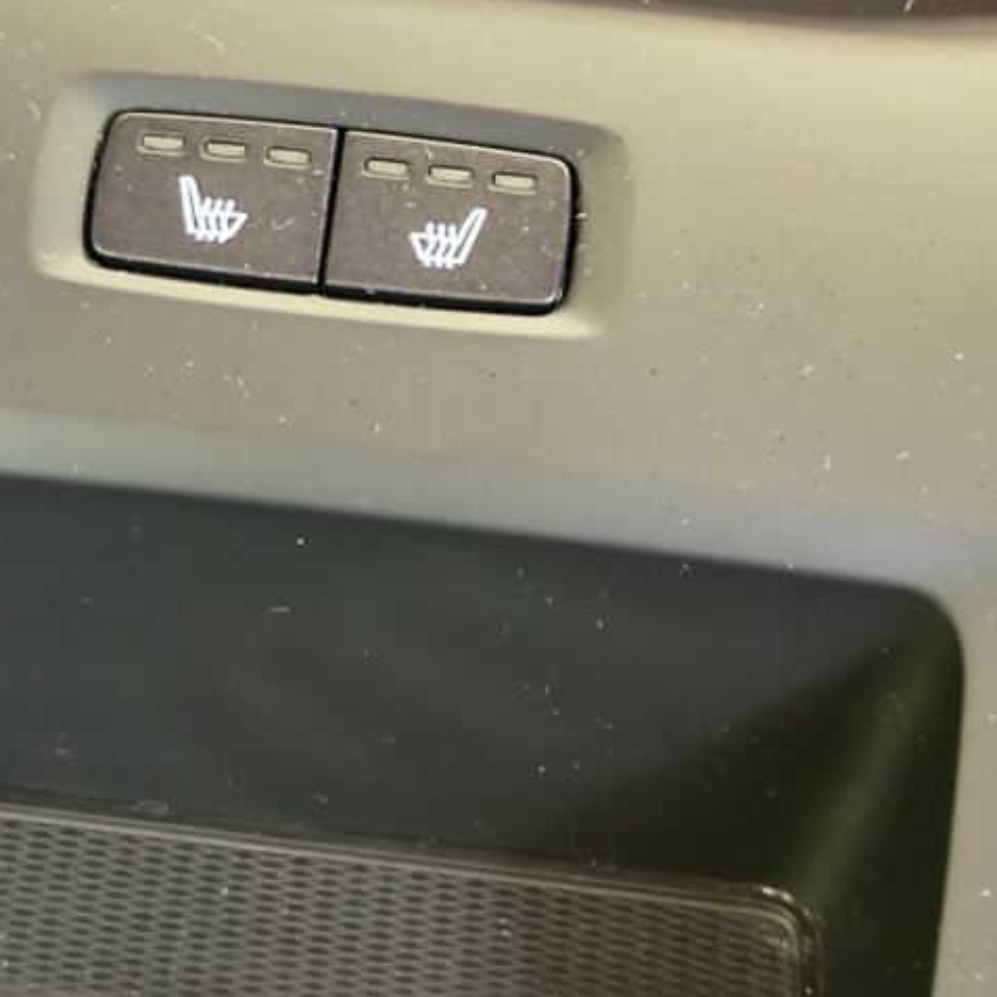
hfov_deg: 19.0
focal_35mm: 91
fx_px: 2965
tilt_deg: -42.4
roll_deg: -1.3
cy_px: 196
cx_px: 311
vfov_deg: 18.9
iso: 500
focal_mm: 6.76
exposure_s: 1/9
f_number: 1.78
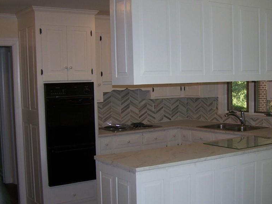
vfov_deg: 28.5
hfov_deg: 37.4
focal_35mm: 51
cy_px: 125
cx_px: 158
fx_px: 401
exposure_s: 1/60
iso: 80
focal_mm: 6.3
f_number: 2.8
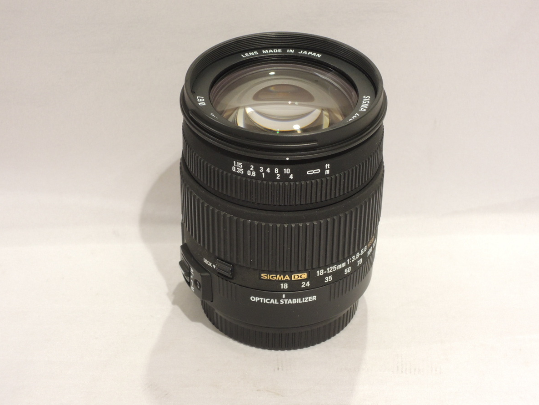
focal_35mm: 86
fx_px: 1339
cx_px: 270
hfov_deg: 22.8
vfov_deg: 17.2
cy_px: 201
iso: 400
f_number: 5
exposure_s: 1/40
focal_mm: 15.2
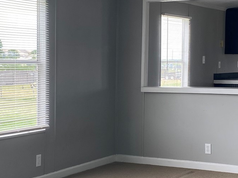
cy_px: 94
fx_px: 550
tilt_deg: -3.7
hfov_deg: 24.4
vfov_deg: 18.4
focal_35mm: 80
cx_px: 147
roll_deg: +0.5
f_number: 1.8
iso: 32
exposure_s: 1/122
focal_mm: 4.25
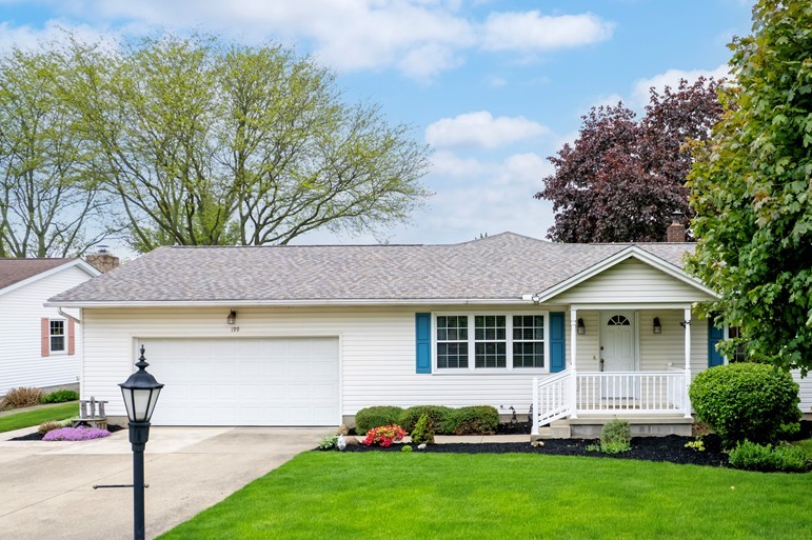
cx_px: 523
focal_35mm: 31
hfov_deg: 59.3
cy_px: 325
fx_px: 699
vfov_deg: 42.1
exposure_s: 1/125
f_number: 2.8
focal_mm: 8.38
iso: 100
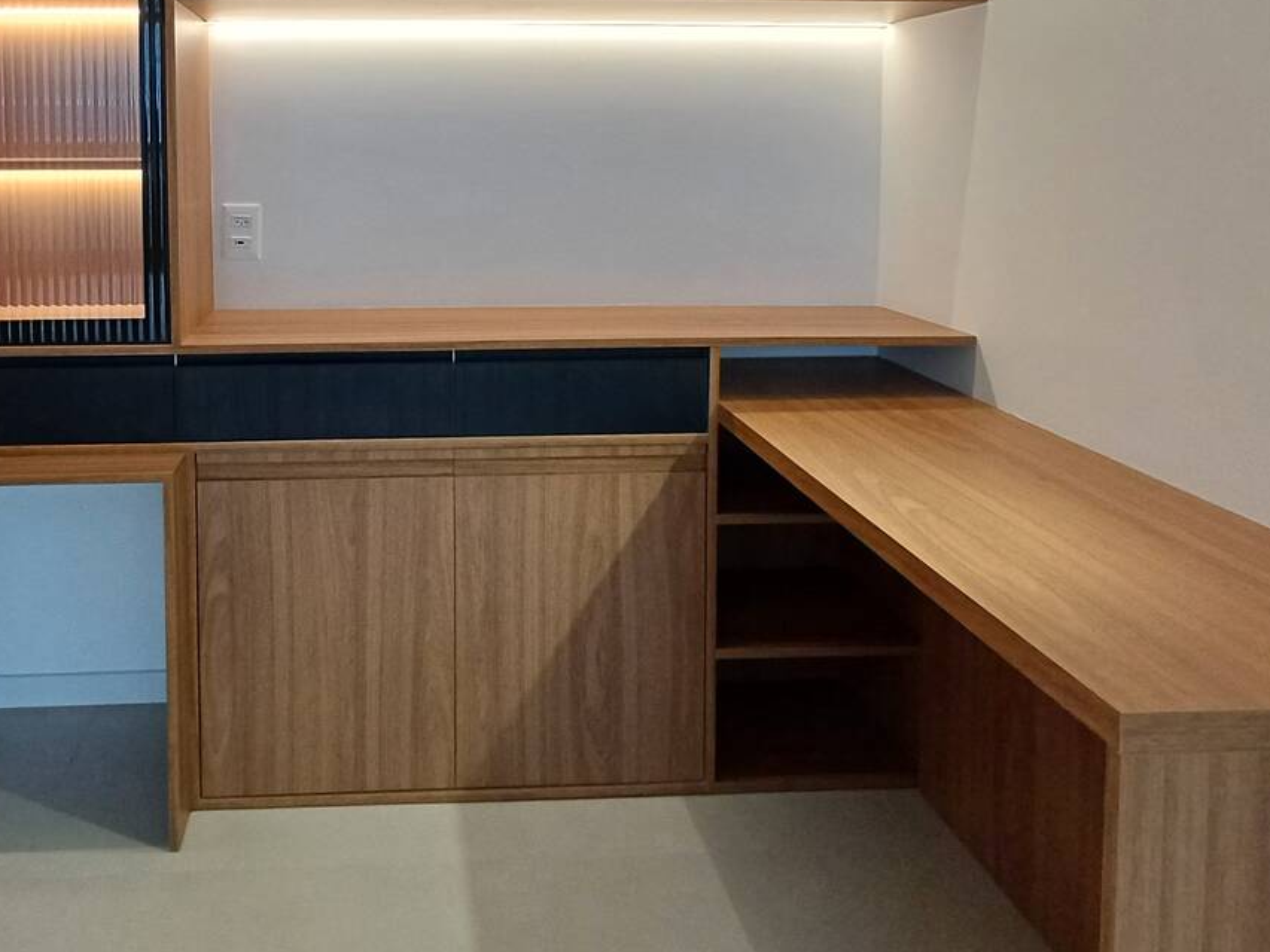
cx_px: 435
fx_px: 991
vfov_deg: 48.4
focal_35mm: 27
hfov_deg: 63.8
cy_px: 186
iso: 160
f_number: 2.2
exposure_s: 1/60
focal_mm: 1.64
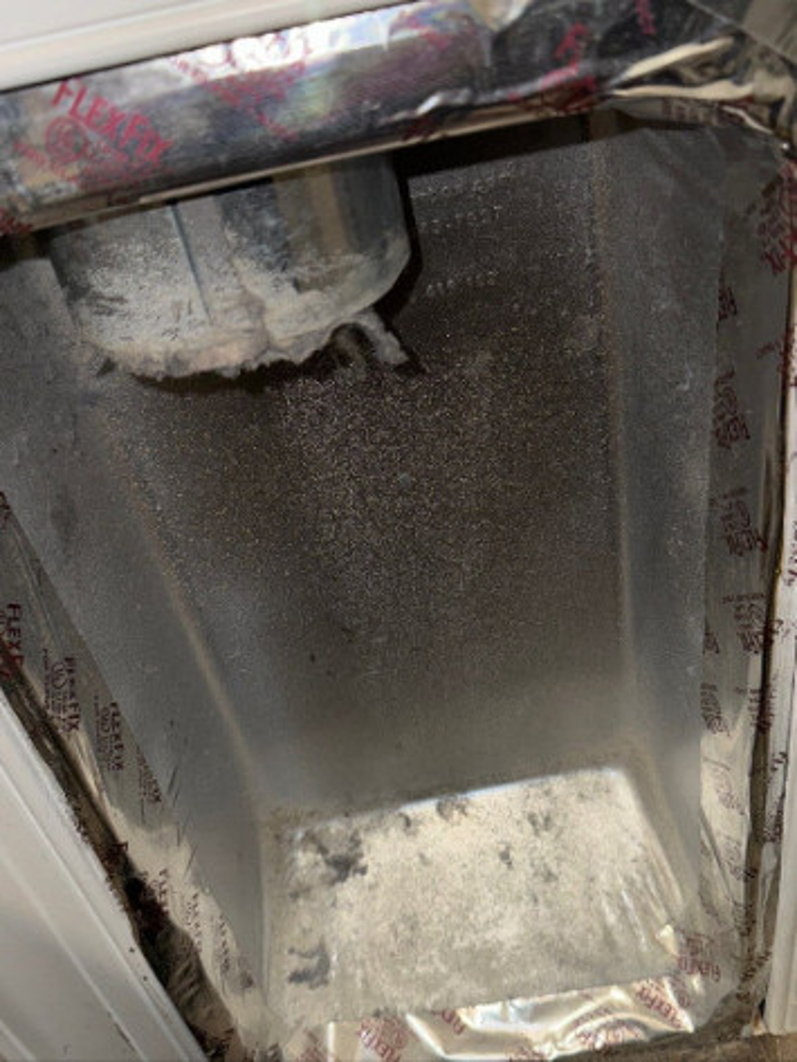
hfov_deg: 25.7
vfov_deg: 33.8
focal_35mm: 57
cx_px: 398
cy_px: 531
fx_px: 1749
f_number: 2.8
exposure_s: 1/23
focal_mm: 6.6
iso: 20
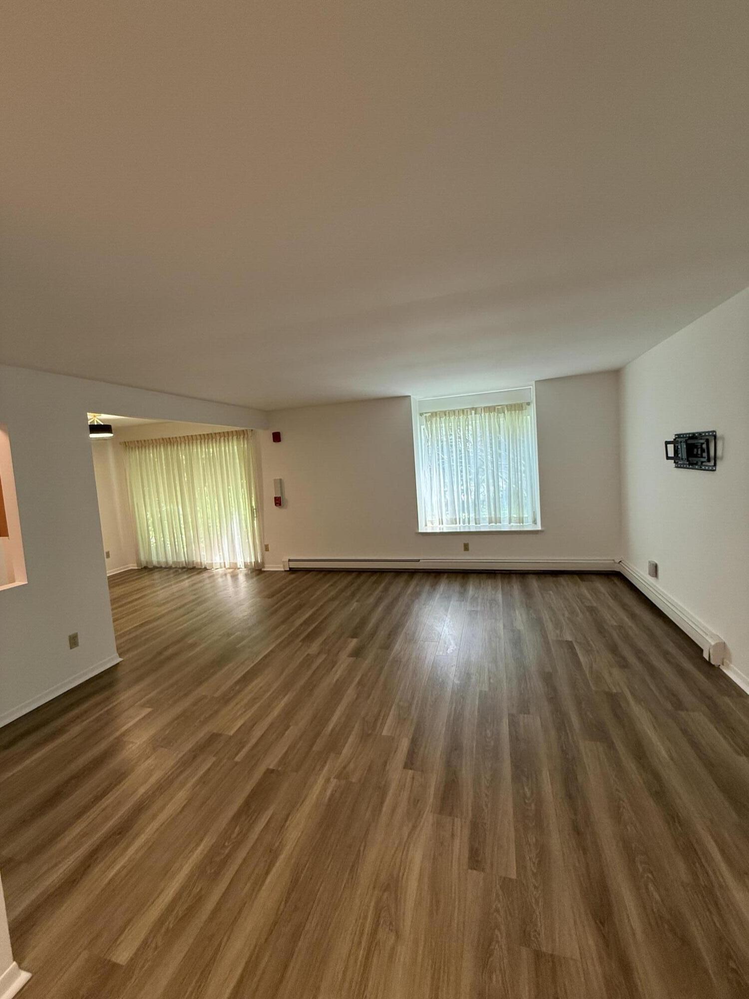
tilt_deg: -4.4
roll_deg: +4.2
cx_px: 374
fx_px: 404
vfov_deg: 102.1
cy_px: 500
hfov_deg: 85.7
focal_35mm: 14
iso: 250
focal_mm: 2.22
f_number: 2.2
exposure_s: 1/120
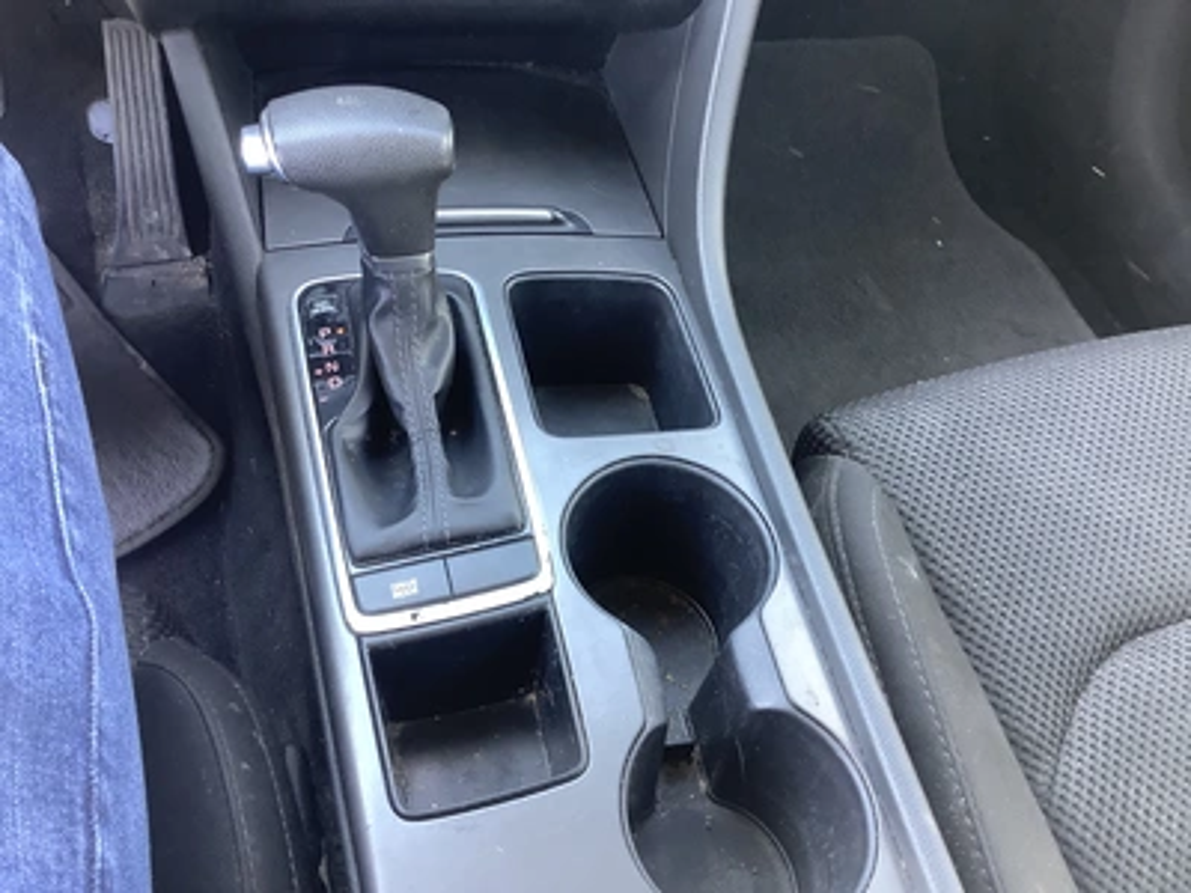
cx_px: 596
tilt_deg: -50.9
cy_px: 446
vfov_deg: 45.4
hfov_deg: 58.4
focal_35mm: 31
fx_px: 1067
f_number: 2.4
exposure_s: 1/50
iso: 160
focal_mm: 3.3
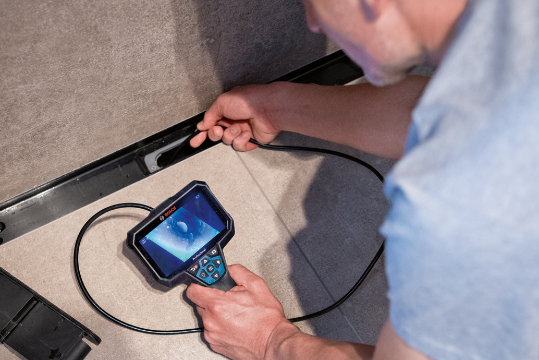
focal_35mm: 58
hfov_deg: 34.5
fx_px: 869
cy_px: 214
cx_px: 273
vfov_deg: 23.4
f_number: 2.8
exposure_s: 1/60
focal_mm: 40
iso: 1600
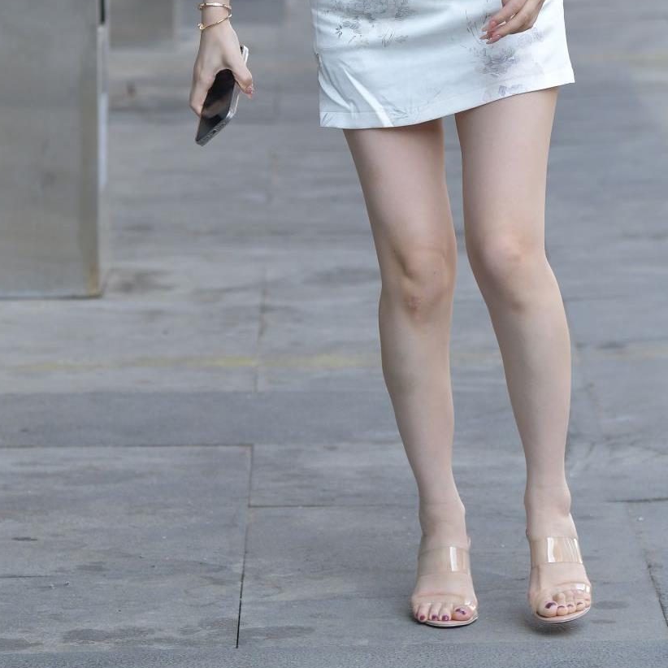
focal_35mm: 261
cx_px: 468
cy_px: -162
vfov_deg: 6.7
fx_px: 5698
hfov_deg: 6.7
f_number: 4
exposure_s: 1/640
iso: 500
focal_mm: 102
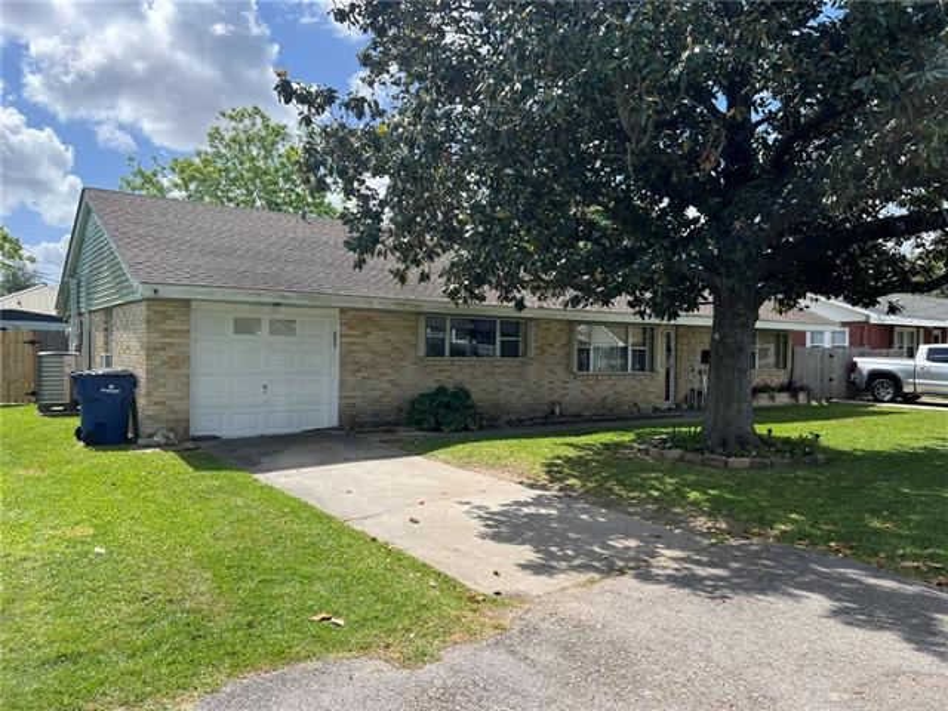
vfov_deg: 53.1
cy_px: 356
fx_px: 712
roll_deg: -0.7
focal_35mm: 26
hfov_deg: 67.3
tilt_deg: -0.9
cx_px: 474
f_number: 1.5
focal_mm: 5.7
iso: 50
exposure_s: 1/2571
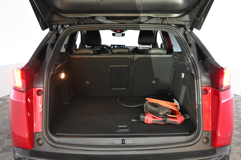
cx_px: 120
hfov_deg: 61.9
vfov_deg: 43.6
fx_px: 201
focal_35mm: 30
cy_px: 80
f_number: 3.8
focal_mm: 20
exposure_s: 1/60
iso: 5600
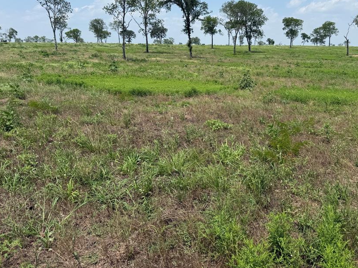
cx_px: 219
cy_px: 107
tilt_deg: -10.1
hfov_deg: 59.3
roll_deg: -1.5
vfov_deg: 46.5
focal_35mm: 30
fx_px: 310
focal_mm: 6.76
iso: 80
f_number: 1.78
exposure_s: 1/5714
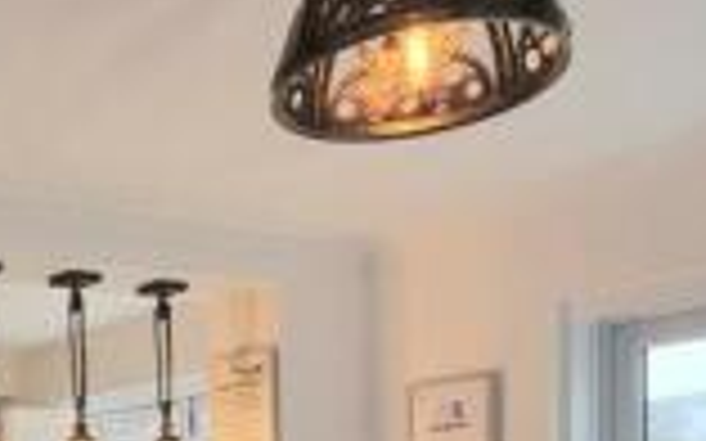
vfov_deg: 22.4
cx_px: -47
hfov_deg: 34.8
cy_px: 587
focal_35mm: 51
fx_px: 981
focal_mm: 2.2
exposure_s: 1/60.2
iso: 64
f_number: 2.2
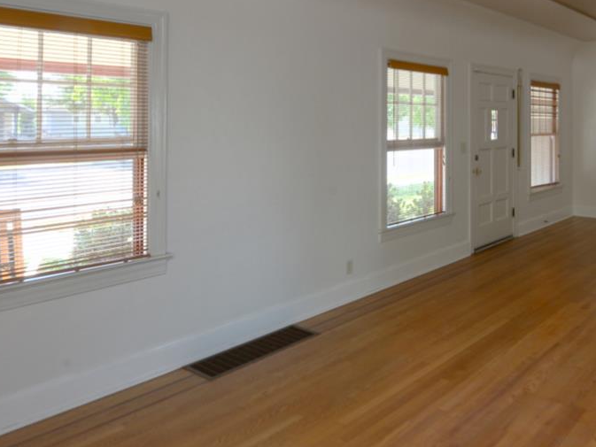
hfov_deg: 55.4
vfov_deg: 45.6
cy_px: 126
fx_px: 517
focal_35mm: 30
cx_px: 483
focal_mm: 14
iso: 400
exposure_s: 1/15
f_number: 10
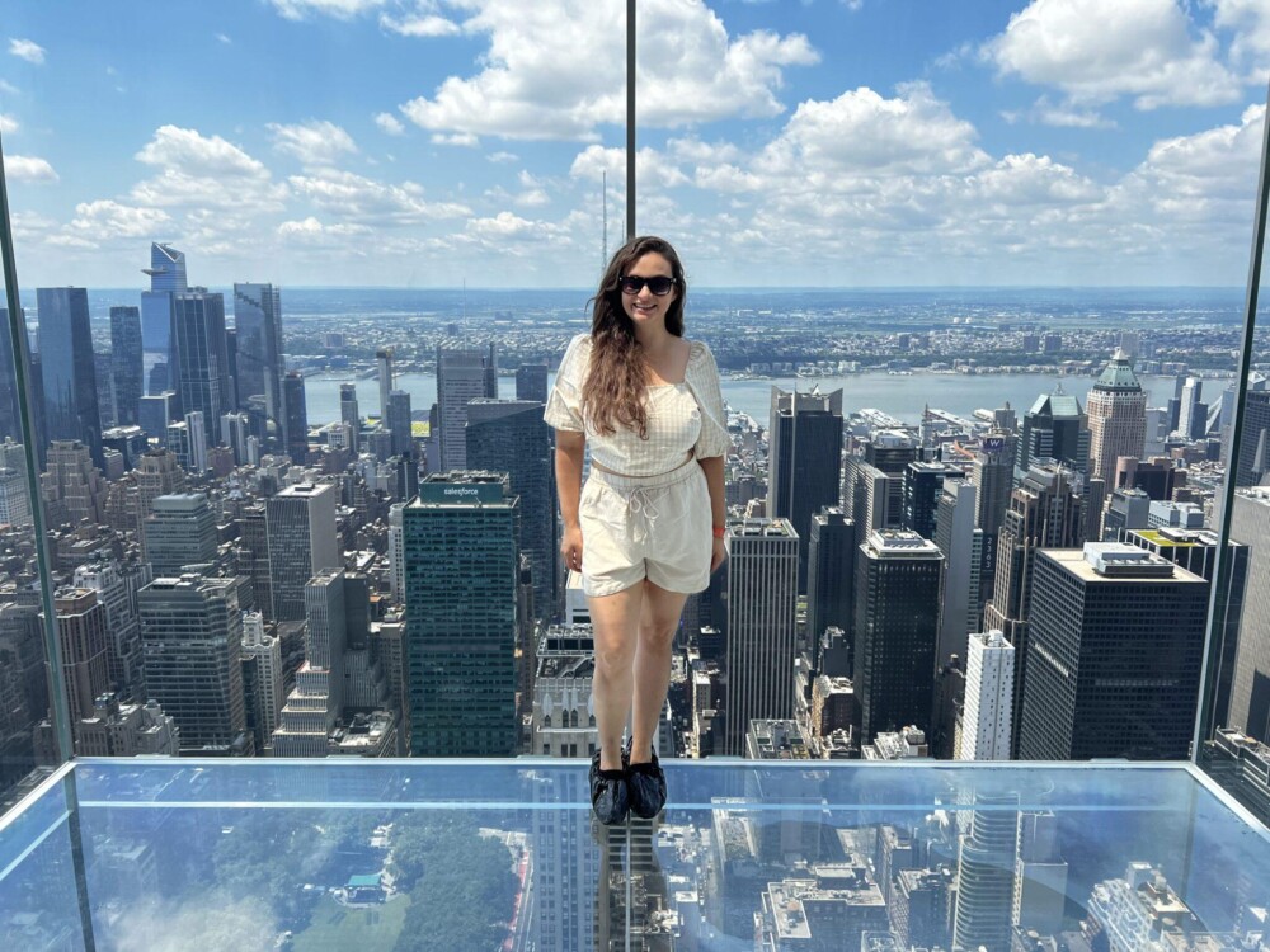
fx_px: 954
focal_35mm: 26
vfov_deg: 53.1
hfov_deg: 67.3
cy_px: 476
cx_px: 635
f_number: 1.5
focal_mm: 5.7
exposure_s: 1/4115
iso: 50
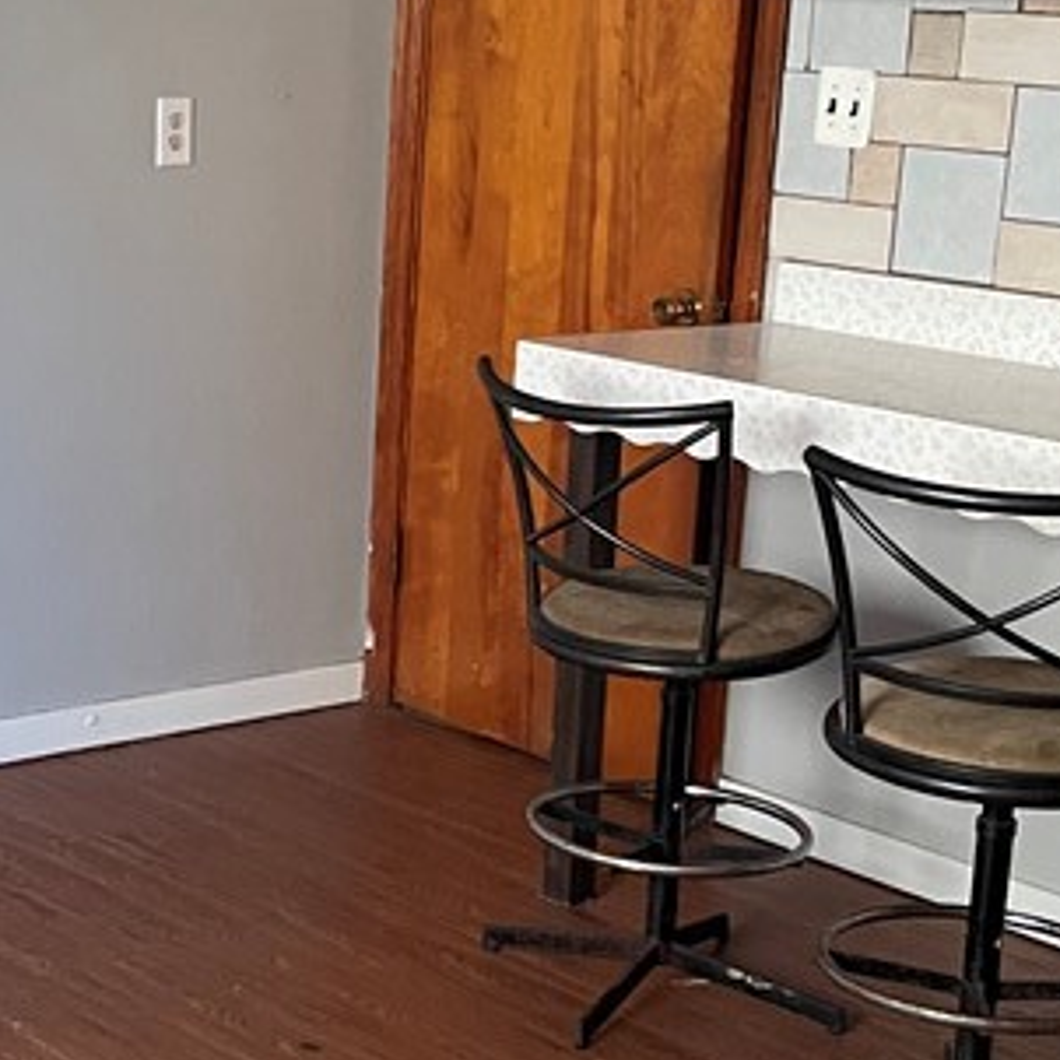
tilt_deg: -14.2
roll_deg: -1.1
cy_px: 632
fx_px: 2702
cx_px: 158
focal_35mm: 78
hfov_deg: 21.8
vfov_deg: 22.2
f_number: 1.6
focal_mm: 4.2
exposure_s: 1/58
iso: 500
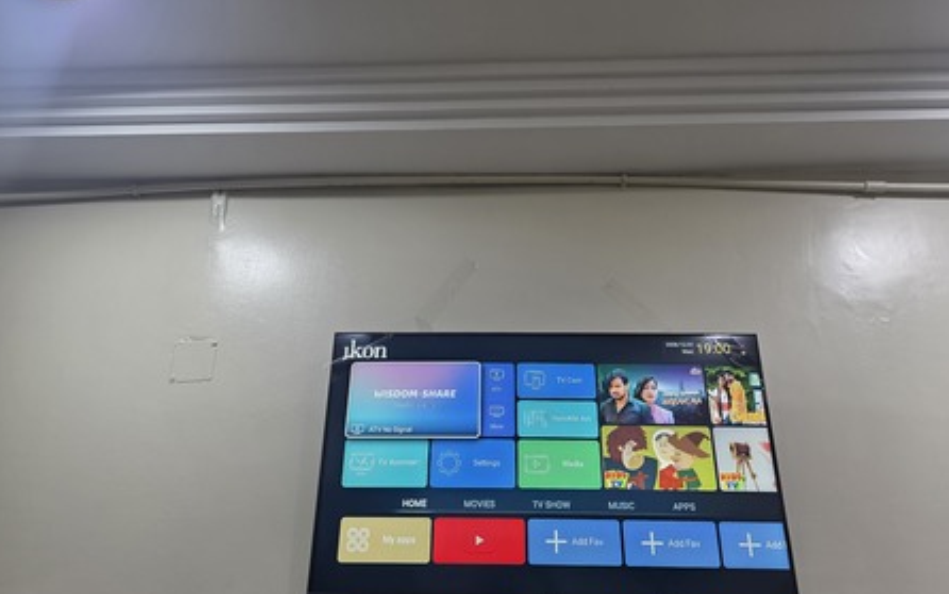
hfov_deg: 72.5
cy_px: 276
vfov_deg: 49.3
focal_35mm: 25
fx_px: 647
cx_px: 473
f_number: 1.7
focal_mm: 6.3
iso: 160
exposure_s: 1/120
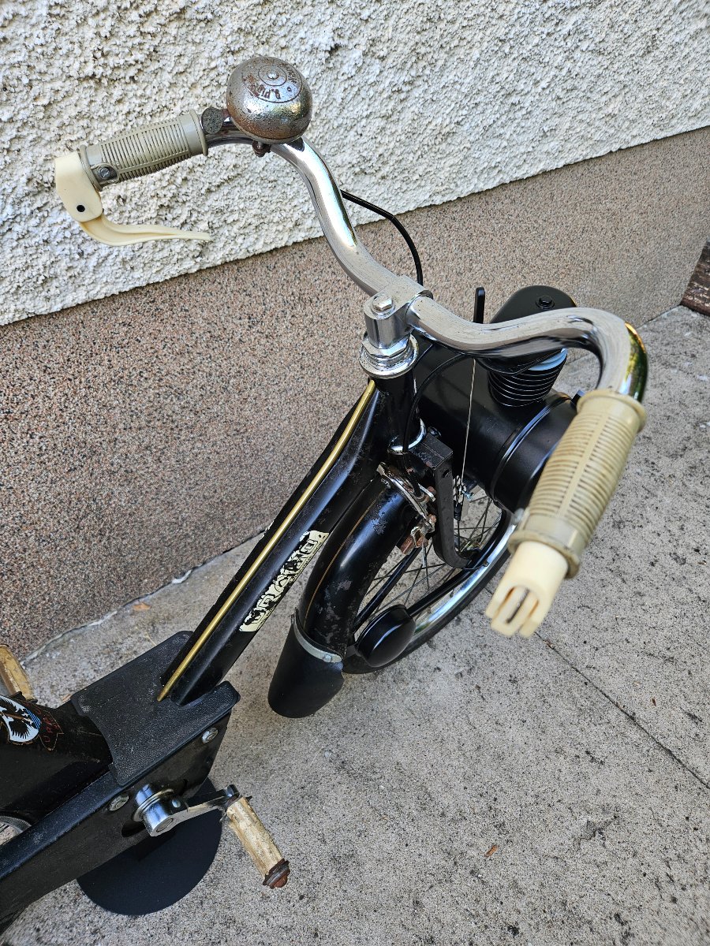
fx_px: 629
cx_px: 355
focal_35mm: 23
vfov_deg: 73.9
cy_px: 473
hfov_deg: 58.9
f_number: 1.8
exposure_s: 1/180
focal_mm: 5.4
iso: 64
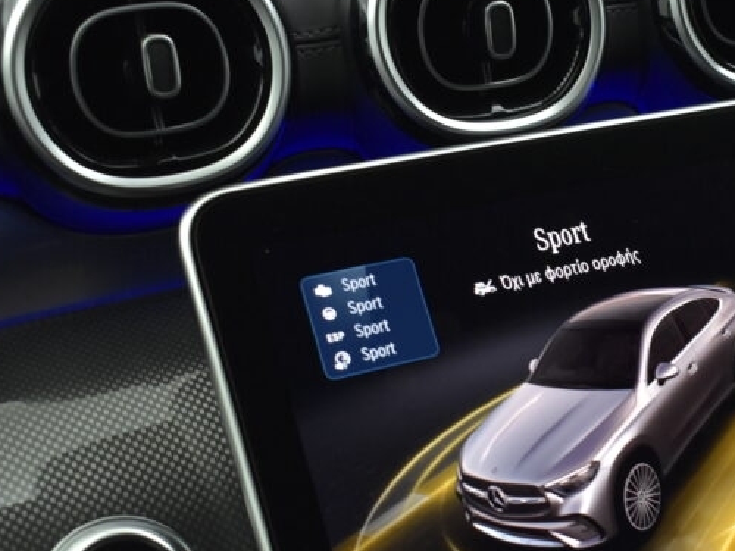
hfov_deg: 29.5
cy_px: 328
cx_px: 520
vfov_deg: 22.6
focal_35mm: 65
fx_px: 1380
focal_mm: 22
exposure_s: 1/100
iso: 1600
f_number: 3.8
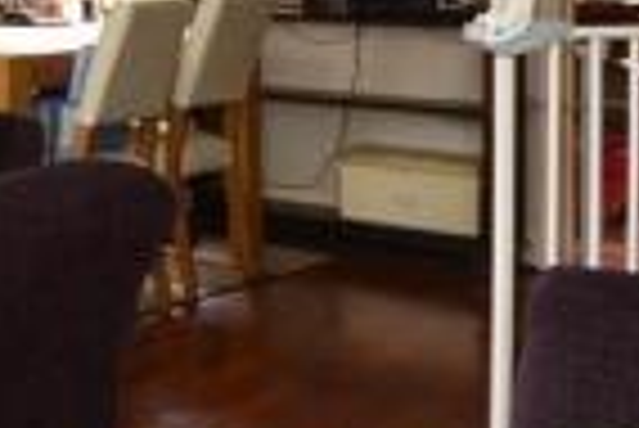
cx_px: -693
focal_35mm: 69
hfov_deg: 17.9
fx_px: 1226
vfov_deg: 18.5
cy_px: -117
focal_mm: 10
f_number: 4
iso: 200
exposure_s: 1/3
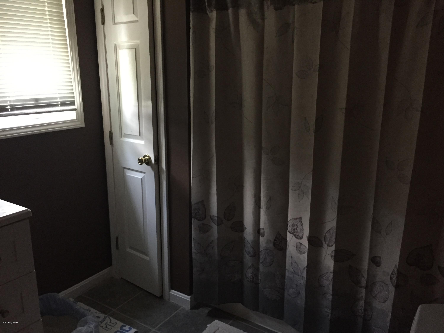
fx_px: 372
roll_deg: -0.4
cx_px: 222
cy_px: 166
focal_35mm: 29
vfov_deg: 48.2
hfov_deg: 61.7
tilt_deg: -14.7
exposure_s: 1/15
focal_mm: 4.15
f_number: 2.2
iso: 320
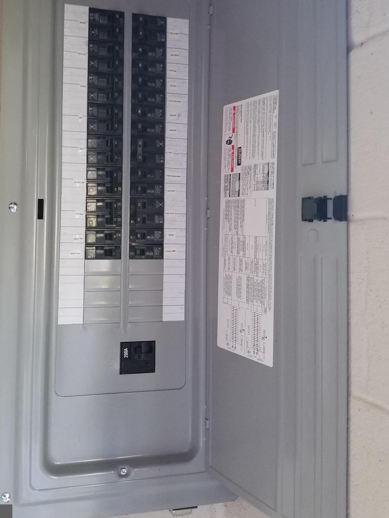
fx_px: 494
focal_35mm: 33
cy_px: 211
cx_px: 152
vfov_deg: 55.0
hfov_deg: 42.7
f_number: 1.7
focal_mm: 4.25
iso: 160
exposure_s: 1/30
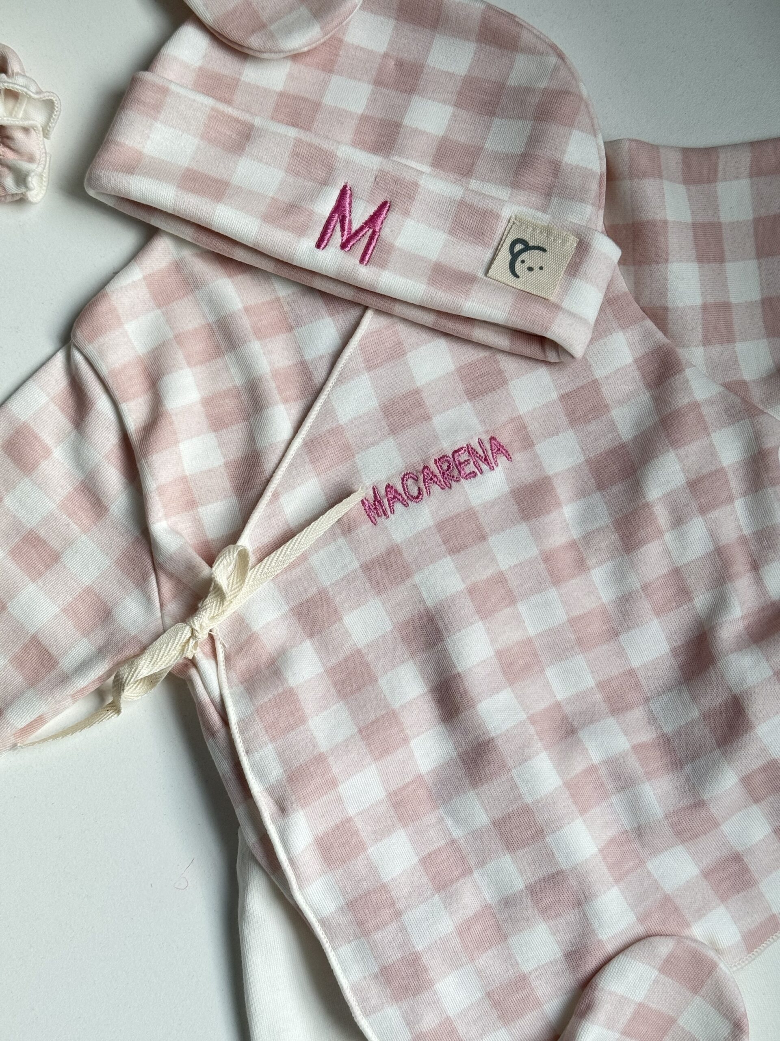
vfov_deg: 39.7
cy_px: 520
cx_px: 390
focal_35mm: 48
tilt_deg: -87.5
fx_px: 1442
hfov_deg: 30.3
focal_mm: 6.76
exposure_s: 1/89
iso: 100
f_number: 1.78
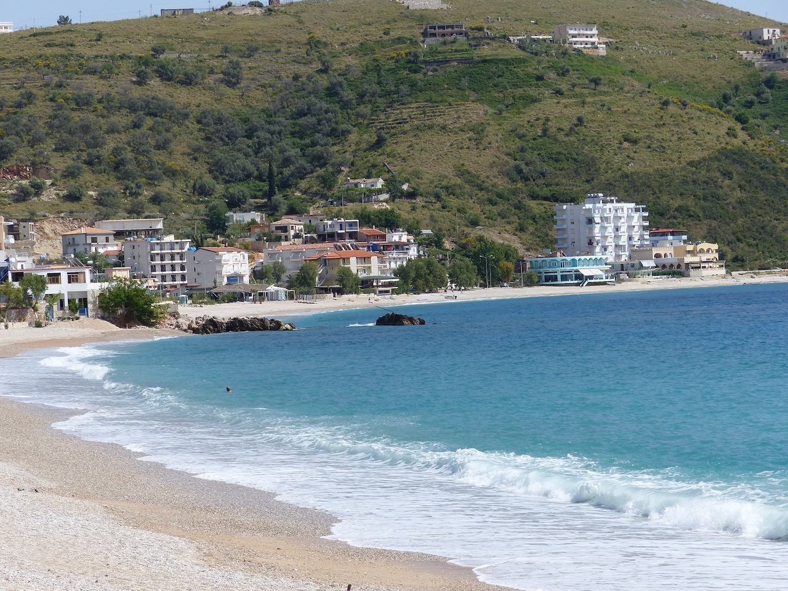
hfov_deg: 17.0
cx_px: 394
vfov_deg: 12.8
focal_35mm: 116
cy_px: 296
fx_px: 2641
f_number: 4
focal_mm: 20.9
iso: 100
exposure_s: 1/1300
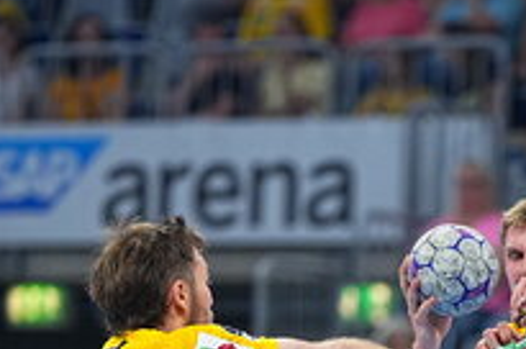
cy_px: 643
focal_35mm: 528
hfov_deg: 3.9
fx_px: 7703
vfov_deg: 2.6
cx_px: 593
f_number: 1.8
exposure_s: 1/1600
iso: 1000
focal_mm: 135
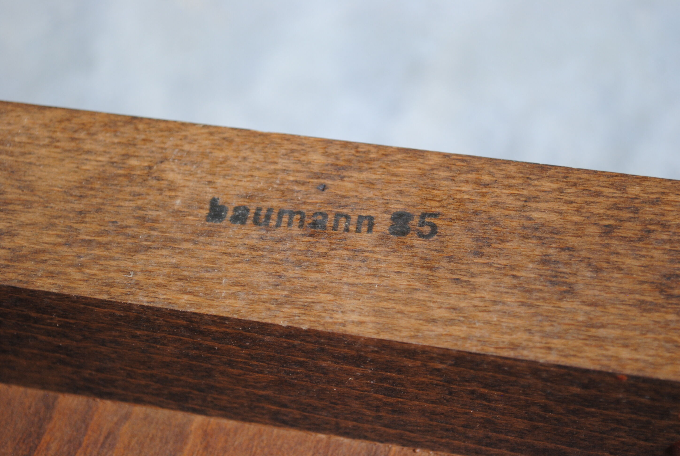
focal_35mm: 82
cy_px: 228
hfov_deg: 24.6
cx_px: 340
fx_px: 1562
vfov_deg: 16.6
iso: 360
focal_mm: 55
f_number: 5.6
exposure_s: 1/30
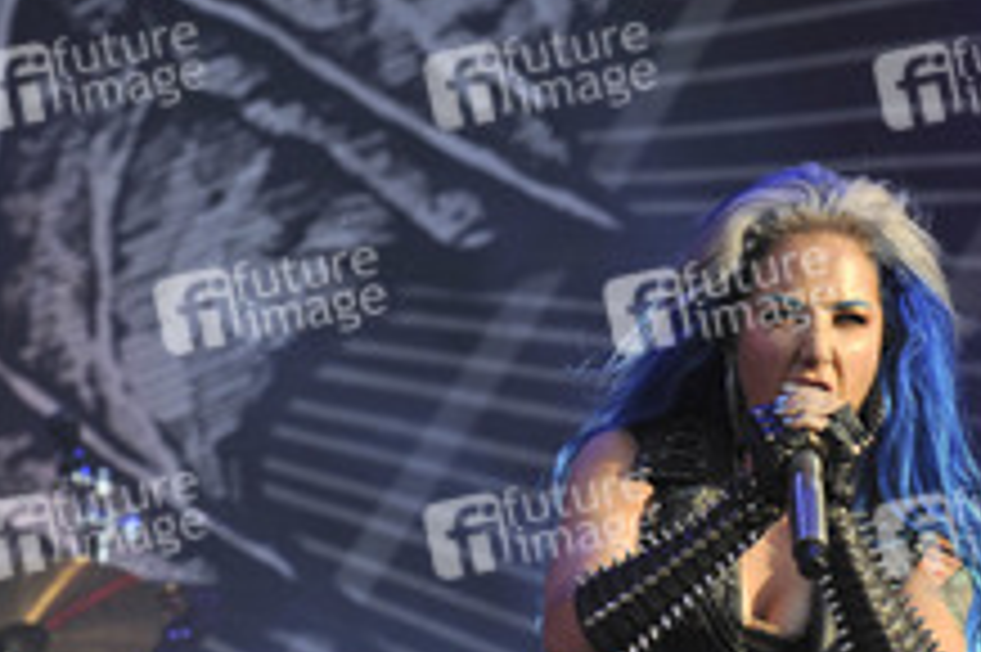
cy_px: 639
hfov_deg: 8.9
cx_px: 601
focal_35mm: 232
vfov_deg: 5.9
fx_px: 6317
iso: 200
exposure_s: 1/320
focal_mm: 112
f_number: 5.6
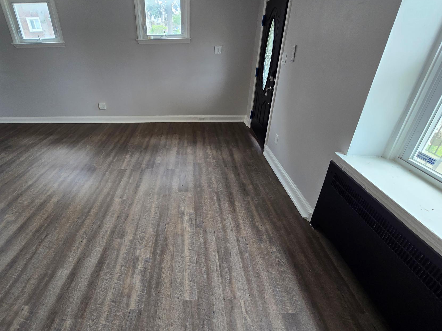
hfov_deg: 93.4
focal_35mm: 16
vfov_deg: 78.1
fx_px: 204
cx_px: 179
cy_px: 158
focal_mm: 2.2
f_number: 2.2
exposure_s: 1/60
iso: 80
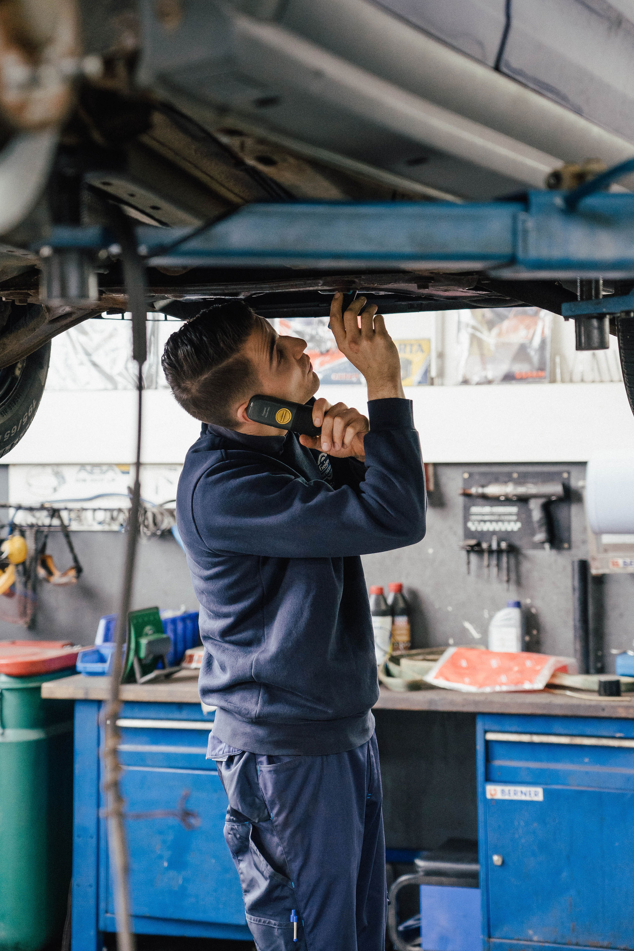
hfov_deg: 15.2
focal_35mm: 90
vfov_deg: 22.6
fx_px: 2377
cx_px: 344
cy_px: 495
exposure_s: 1/160
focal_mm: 79
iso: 2500
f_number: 4
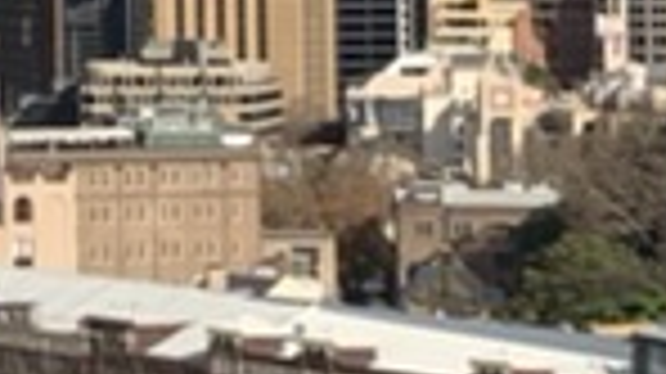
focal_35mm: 196
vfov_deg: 6.1
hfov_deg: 9.6
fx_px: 3459
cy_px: -95
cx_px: -1004
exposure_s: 1/2915
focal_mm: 4.25
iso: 25
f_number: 1.8
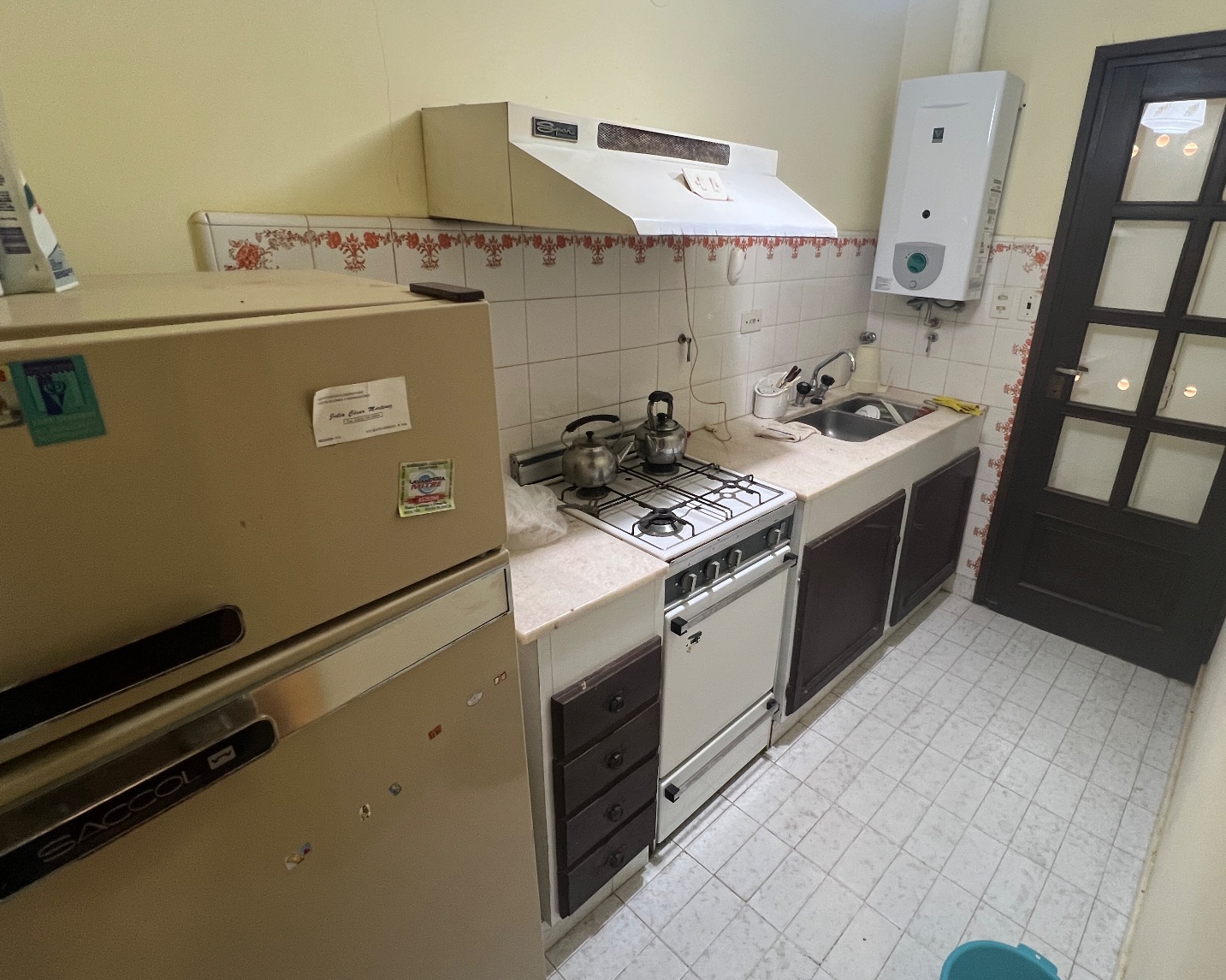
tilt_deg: -21.2
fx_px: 617
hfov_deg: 89.3
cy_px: 474
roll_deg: -1.6
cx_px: 681
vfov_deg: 76.9
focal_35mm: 17
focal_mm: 1.57
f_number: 1.8
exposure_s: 1/50
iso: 250
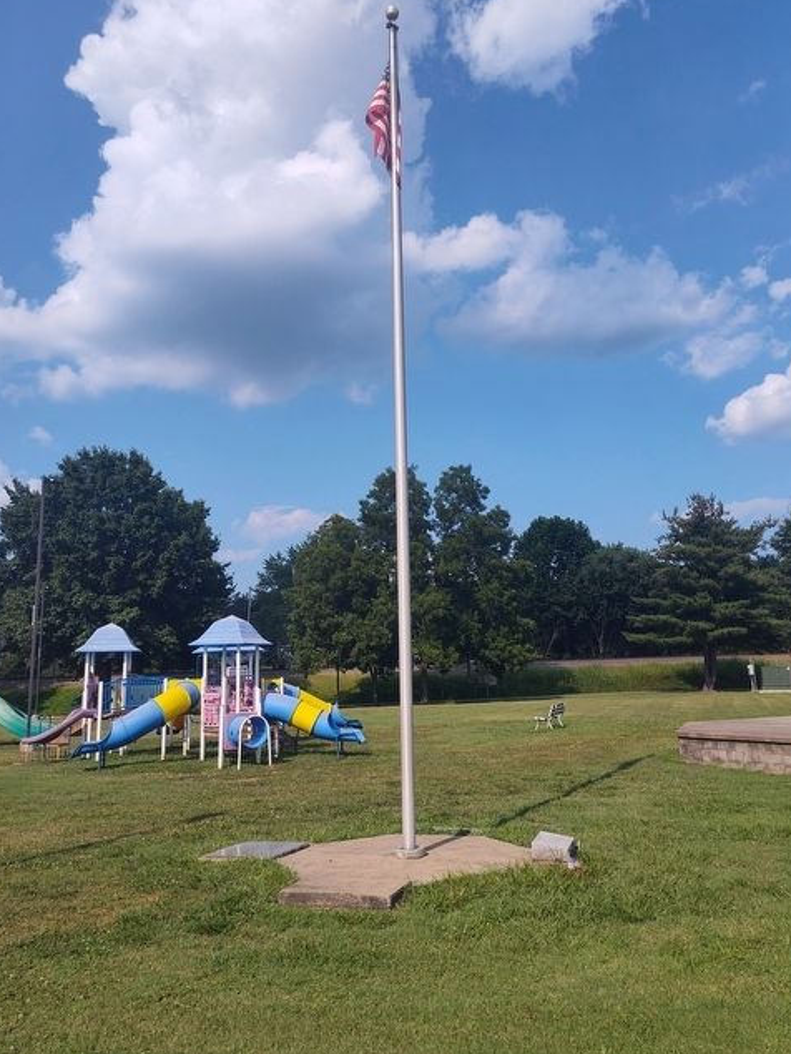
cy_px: 514
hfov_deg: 48.2
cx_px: 410
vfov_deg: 61.6
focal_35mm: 29
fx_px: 883
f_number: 1.8
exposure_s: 1/2315
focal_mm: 5.56
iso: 100
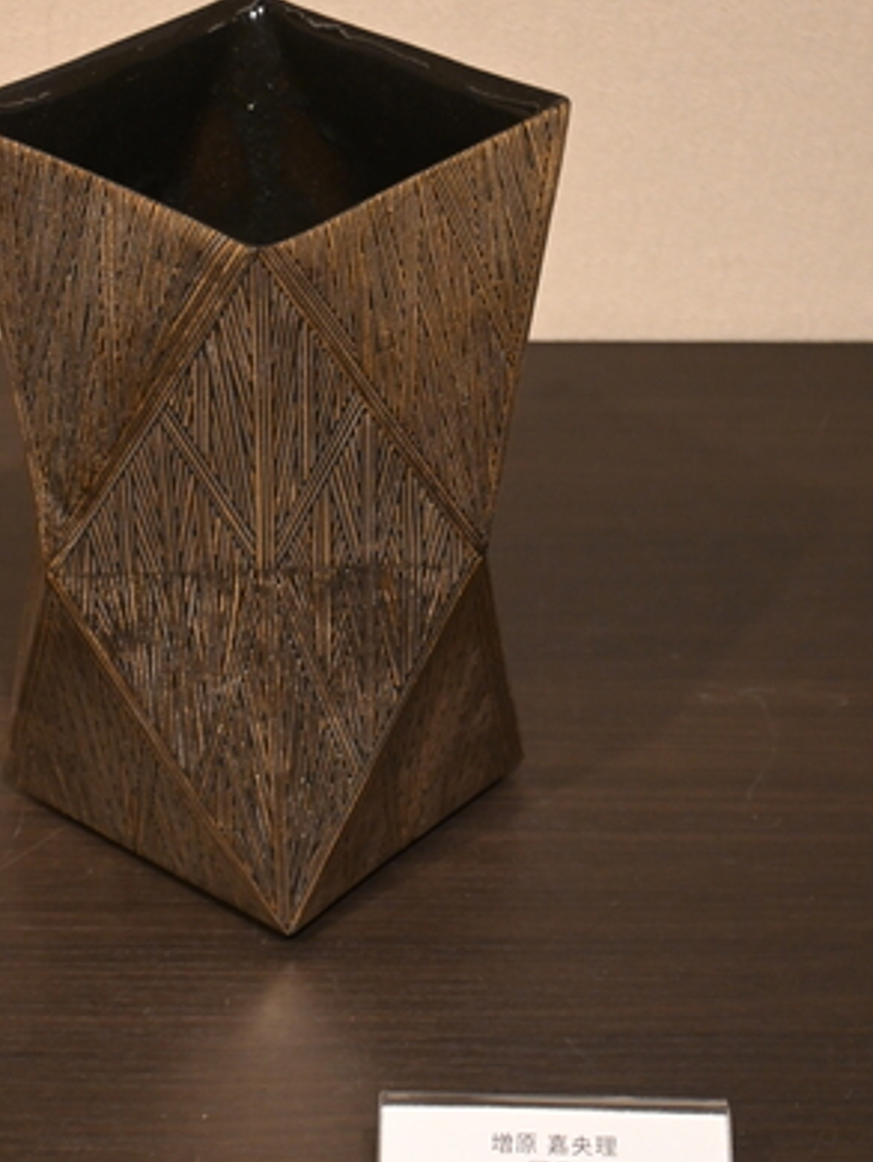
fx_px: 2425
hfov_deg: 20.4
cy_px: 647
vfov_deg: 26.9
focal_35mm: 72
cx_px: 338
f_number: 4.8
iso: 1100
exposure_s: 1/125
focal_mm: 30.5
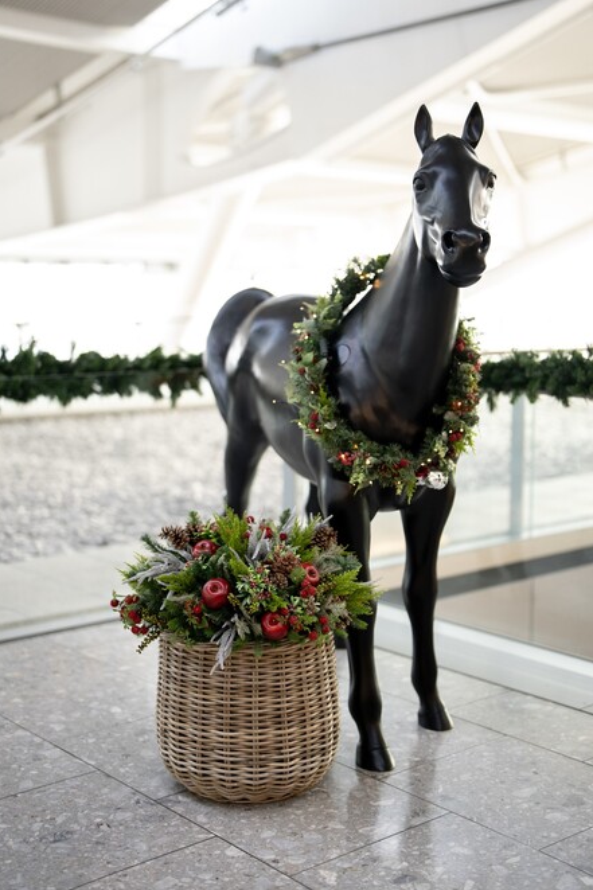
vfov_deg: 38.9
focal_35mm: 51
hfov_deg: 26.5
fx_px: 1261
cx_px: 294
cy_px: 443
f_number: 1.2
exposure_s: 1/160
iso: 500
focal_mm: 50
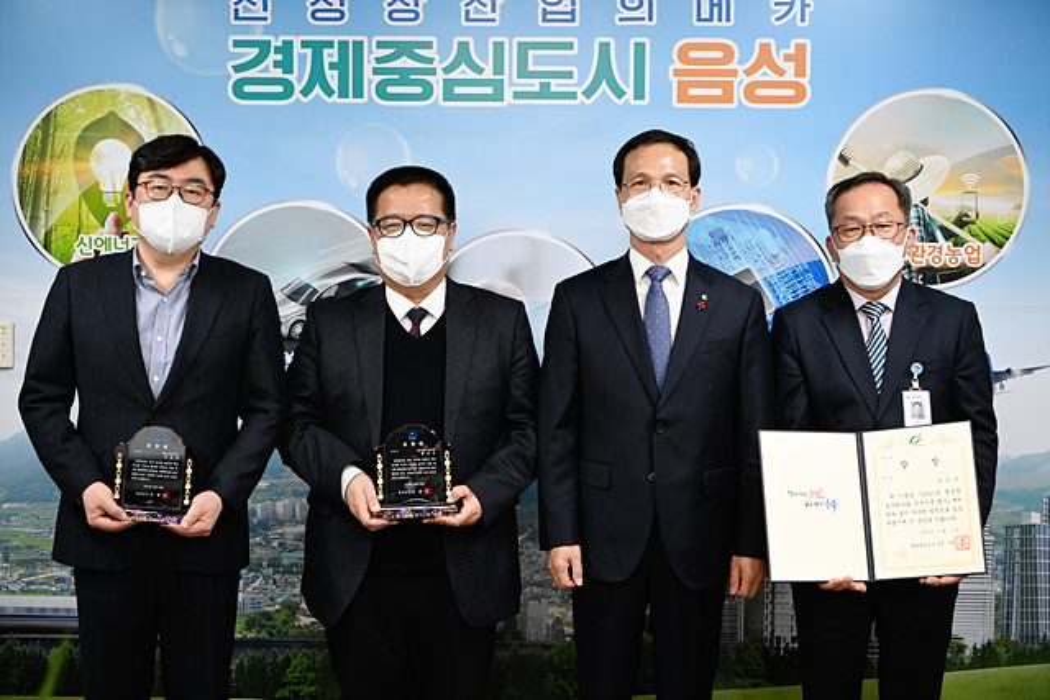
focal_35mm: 52
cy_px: 350
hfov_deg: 38.2
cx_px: 525
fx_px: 1517
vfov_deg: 26.0
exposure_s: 1/250
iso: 3200
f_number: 3.5
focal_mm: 52
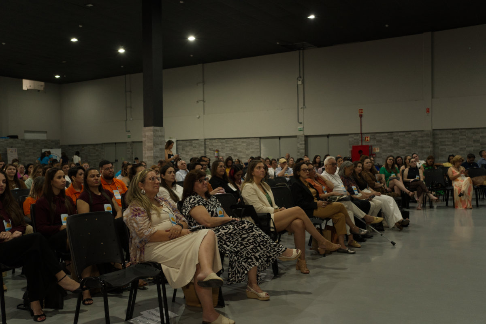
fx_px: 473
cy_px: 162
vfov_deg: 37.9
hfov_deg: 54.4
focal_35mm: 35
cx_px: 243
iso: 2500
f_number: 4
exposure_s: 1/100
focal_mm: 35
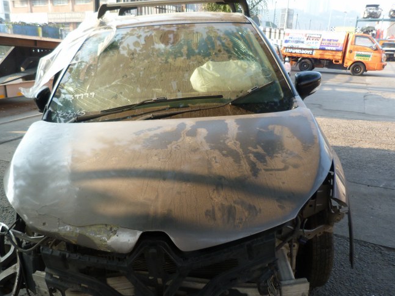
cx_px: 186
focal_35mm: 31
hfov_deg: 58.3
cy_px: 176
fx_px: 354
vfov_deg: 45.2
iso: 80
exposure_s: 1/100
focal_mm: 4.5
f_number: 2.8
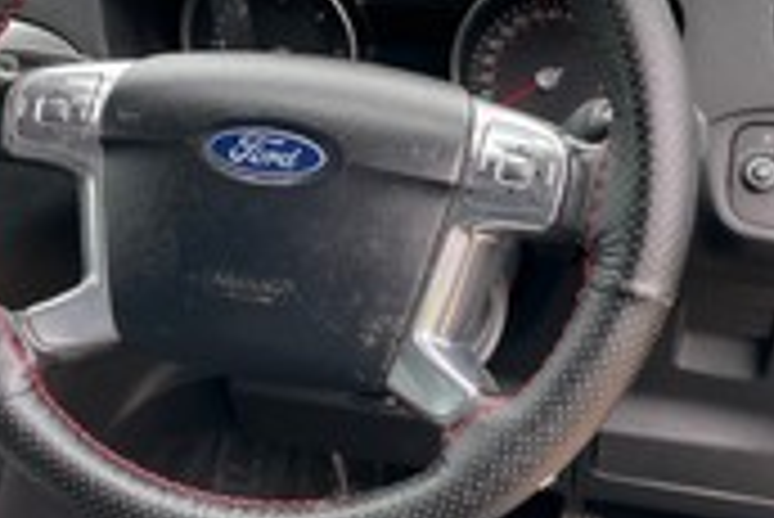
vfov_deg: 24.6
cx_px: 315
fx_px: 1183
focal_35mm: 55
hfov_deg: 36.1
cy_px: 221
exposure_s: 1/154
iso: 32
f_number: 1.6
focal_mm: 4.2
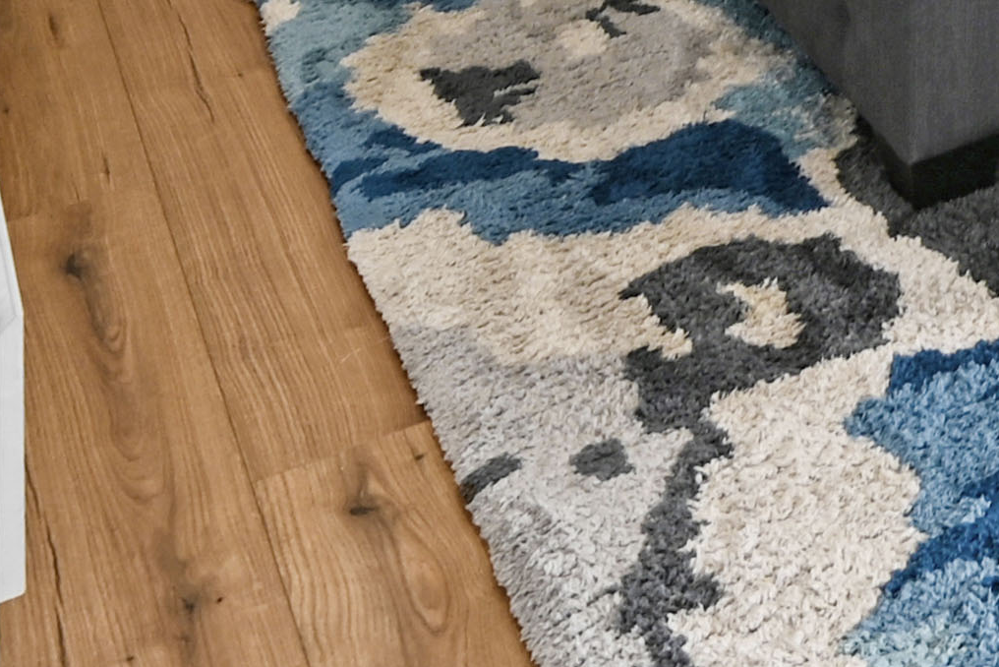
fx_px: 2304
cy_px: -1060
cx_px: 1651
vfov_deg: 12.1
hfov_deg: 19.8
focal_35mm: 83
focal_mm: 14
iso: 100
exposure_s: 1/6
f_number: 7.1
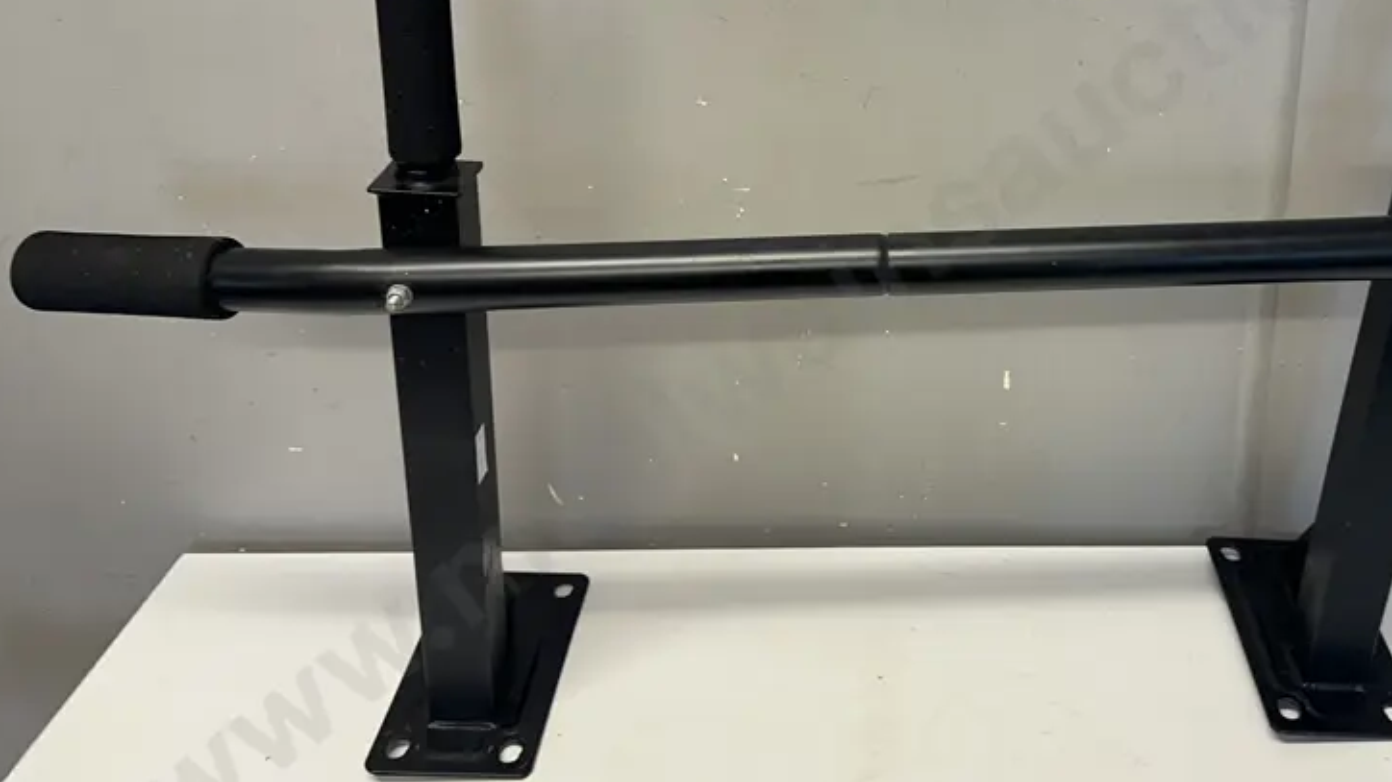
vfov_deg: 31.6
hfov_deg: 52.8
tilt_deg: -22.9
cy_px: 231
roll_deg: +1.0
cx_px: 942
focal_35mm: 37
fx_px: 1365
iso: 125
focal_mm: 6.86
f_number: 1.78
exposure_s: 1/100
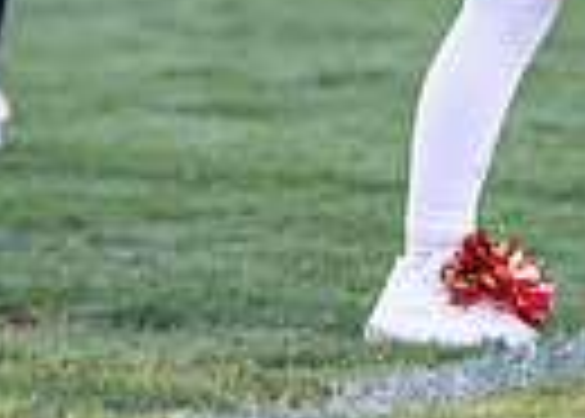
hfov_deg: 3.5
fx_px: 9525
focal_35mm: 573
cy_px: -469
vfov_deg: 2.5
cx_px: 853
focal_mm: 107
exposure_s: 1/3200
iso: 1600
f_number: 2.8
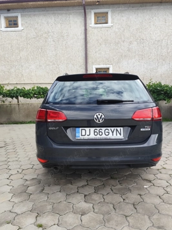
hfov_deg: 53.0
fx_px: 172
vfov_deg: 67.3
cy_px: 122
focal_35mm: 26
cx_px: 92
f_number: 1.65
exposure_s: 1/132
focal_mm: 6.19
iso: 50
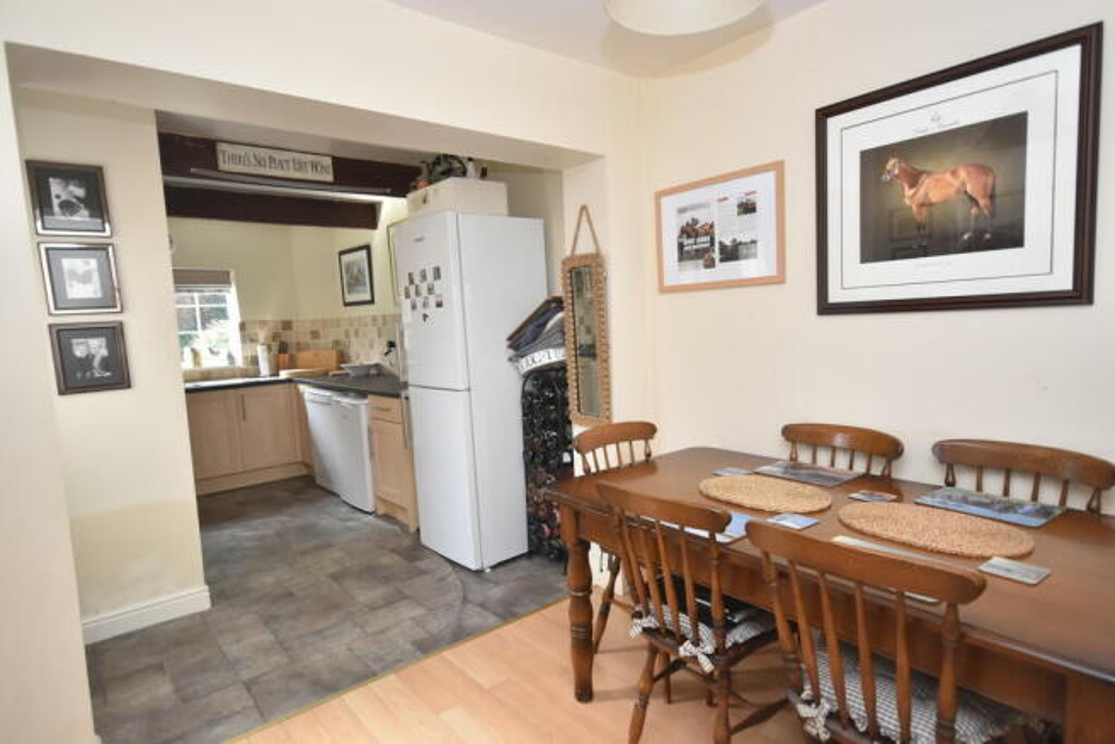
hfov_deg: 85.4
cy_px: 372
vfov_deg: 63.2
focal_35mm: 20
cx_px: 558
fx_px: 604
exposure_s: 1/160
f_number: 4.5
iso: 800
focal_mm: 13
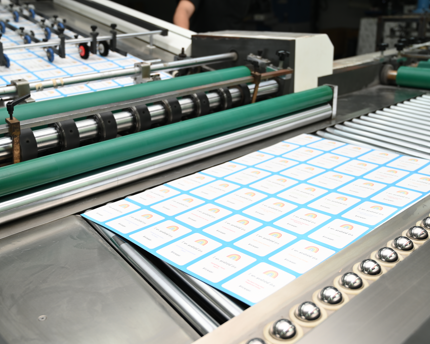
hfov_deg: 47.3
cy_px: 172
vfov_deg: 38.6
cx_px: 210
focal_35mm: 39
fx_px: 491
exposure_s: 1/125
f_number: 4
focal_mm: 33.5
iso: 160
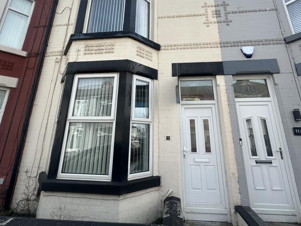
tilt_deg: +18.5
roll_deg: -0.3
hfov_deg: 84.7
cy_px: 86
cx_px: 154
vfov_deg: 67.7
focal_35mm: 19
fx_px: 165
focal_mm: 2.22
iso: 40
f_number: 2.2
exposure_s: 1/888
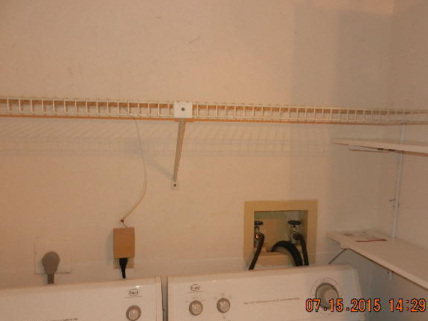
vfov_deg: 49.8
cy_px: 163
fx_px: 346
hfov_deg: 63.4
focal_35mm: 28
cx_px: 214
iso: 200
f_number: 3.5
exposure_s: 1/30
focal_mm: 4.5
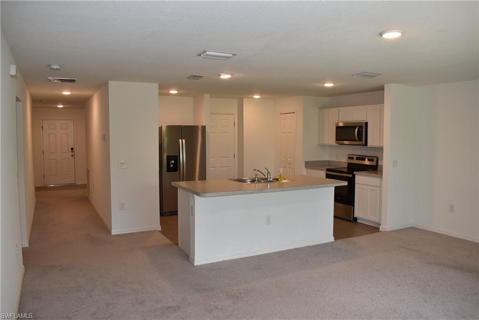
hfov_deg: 67.4
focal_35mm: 27
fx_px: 359
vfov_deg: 47.9
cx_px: 240
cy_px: 160
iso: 400
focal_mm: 18
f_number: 5.6
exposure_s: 1/80
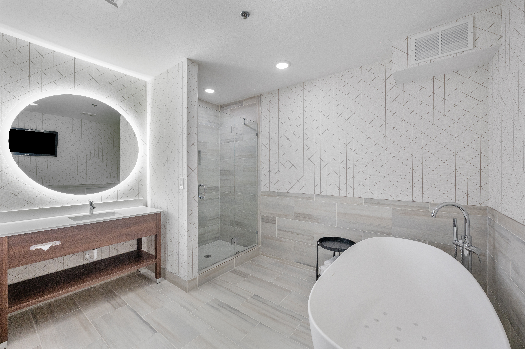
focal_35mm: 14
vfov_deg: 81.1
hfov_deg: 104.3
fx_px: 204
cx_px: 262
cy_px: 174
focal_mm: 14
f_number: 8
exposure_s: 1/20
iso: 400
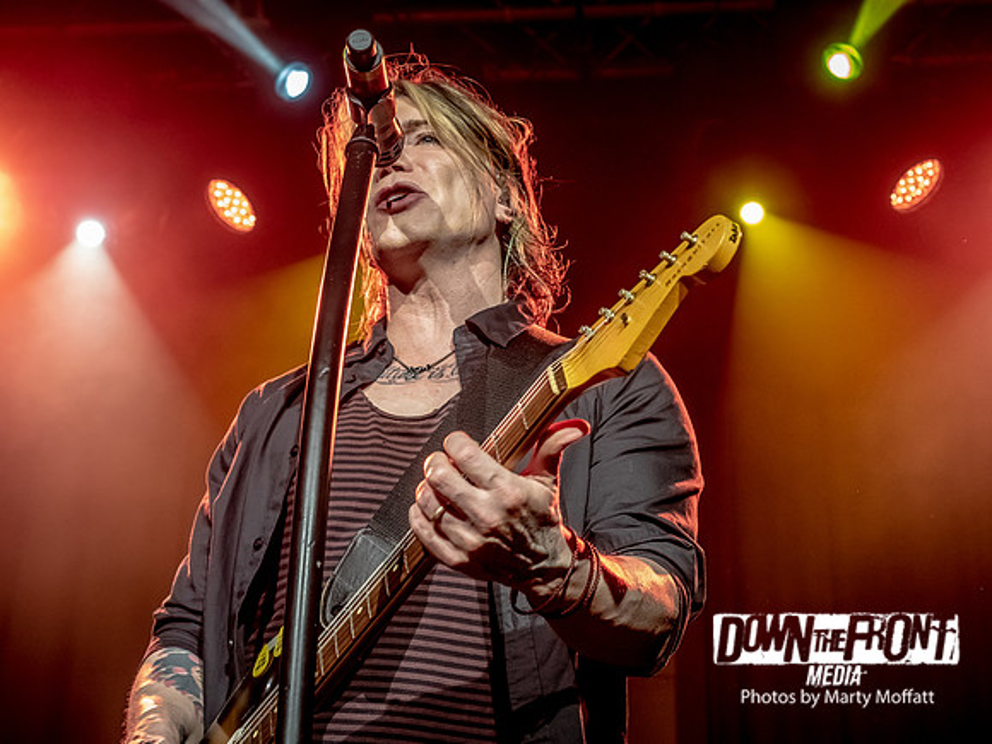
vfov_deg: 22.9
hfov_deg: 30.3
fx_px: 1834
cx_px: 496
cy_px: 372
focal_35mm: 64
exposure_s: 1/200
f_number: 4.5
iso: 1600
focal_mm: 32
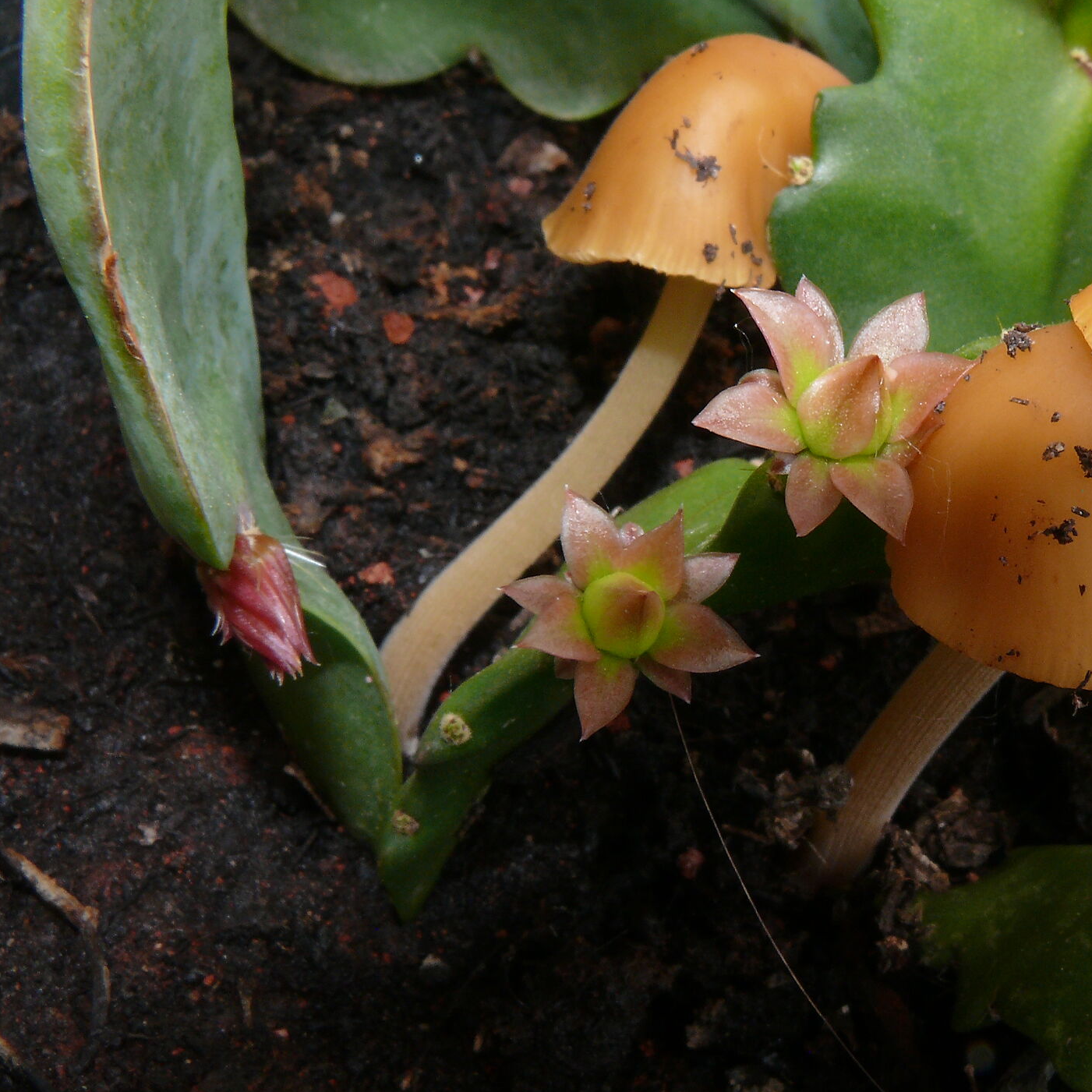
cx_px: 921
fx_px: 1892
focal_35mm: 53
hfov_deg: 31.1
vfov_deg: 32.1
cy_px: 461
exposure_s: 1/30
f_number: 11
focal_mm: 7.4
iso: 100
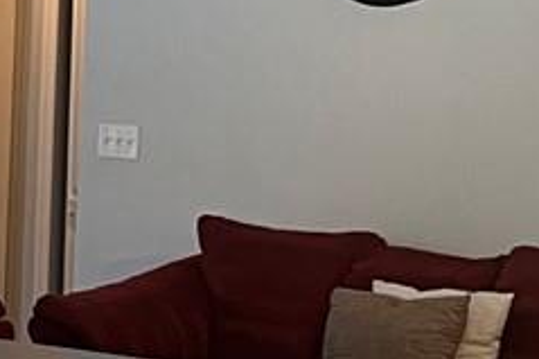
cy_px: 307
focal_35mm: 181
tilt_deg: -6.7
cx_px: -424
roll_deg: -1.2
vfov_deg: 7.6
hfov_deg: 10.7
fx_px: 2708
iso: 80
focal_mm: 5.7
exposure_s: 1/60
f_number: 1.5
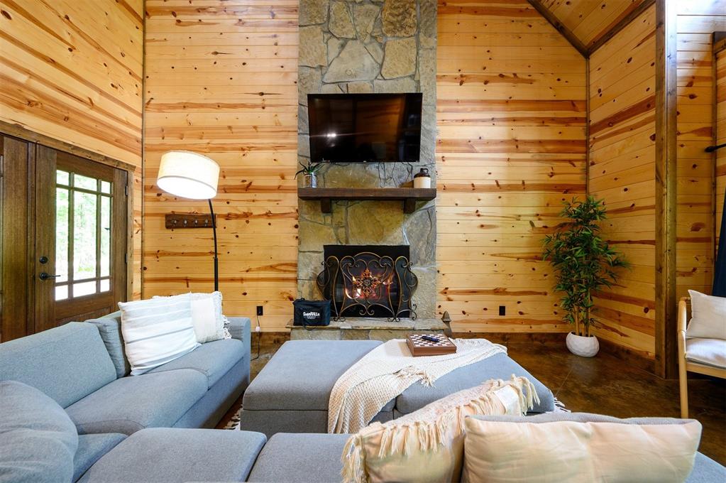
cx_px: 363
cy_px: 242
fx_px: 282
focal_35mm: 14
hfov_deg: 104.3
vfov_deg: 81.1
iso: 250
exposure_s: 1/1.67
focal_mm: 14
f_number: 9
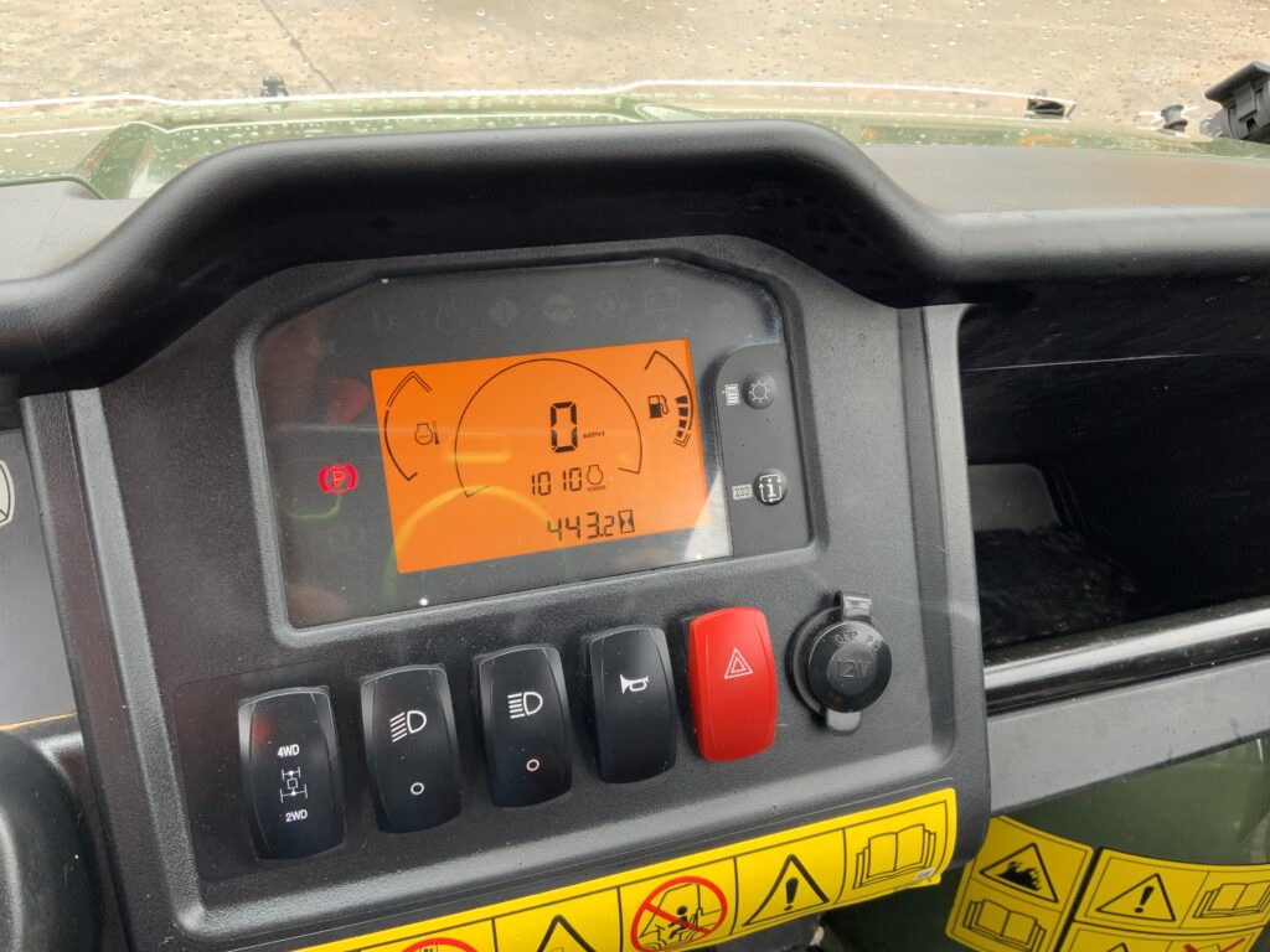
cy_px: 476
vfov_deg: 48.2
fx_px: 1064
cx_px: 635
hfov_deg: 61.7
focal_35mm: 29
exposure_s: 1/122
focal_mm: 3
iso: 32
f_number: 1.8
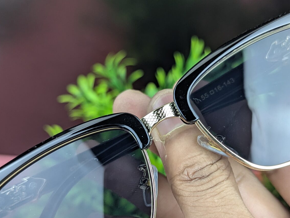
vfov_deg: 27.0
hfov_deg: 35.4
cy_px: 126
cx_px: 169
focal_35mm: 54
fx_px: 453
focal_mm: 6.81
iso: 88
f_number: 1.85
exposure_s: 1/100
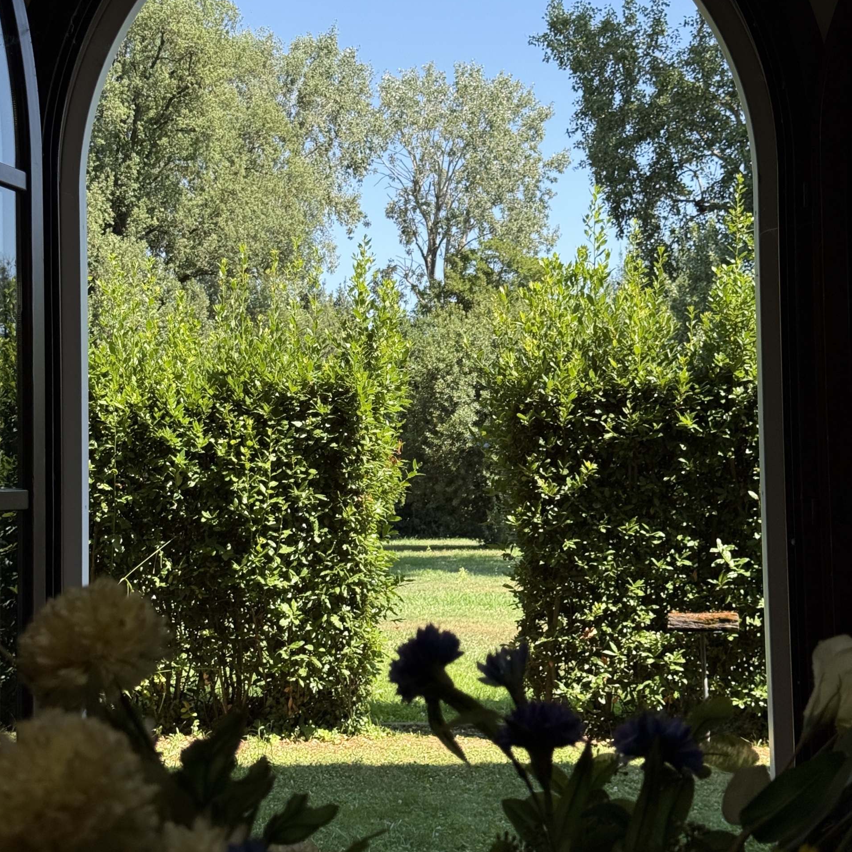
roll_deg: -0.2
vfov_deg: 30.0
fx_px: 1587
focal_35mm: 57
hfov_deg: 30.0
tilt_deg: +3.6
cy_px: 403
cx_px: 425
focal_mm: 6.76
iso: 80
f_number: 1.78
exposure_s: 1/1754
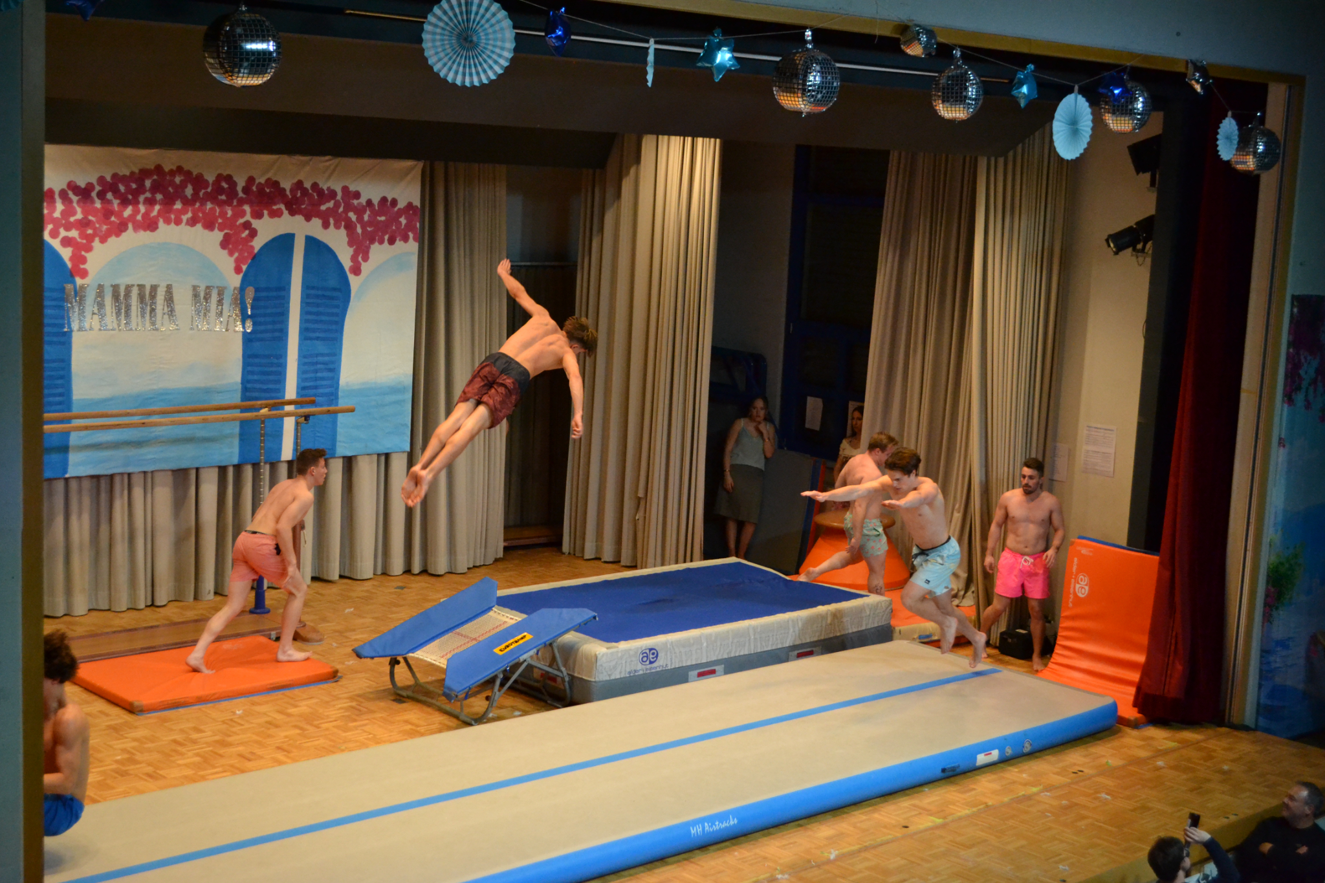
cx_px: 662
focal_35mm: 51
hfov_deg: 38.9
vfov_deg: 26.5
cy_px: 442
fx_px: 1877
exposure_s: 1/500
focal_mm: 34
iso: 2500
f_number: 5
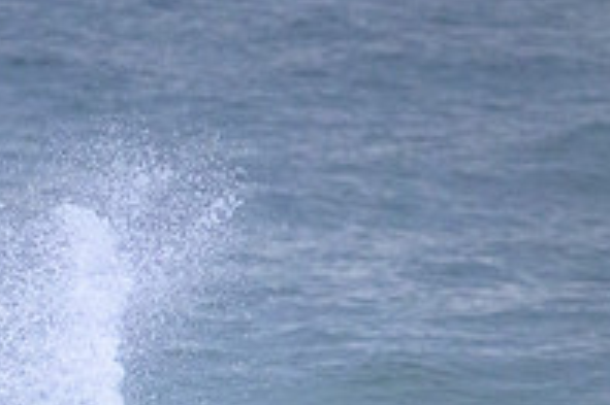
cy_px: 564
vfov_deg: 0.6
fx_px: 39971
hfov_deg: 0.9
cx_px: -242
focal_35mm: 2361
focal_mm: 800
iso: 8000
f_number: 11
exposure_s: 1/2000
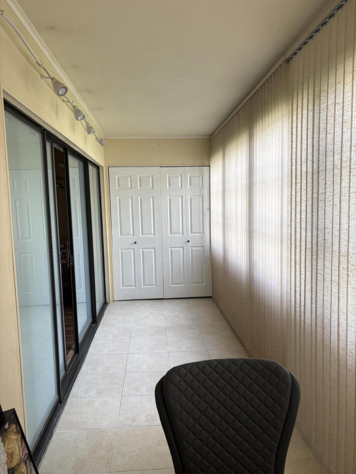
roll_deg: +1.5
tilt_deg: -4.6
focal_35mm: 26
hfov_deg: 53.1
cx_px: 178
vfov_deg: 67.3
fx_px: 357
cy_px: 237
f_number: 1.6
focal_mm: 5.96
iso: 40
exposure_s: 1/122
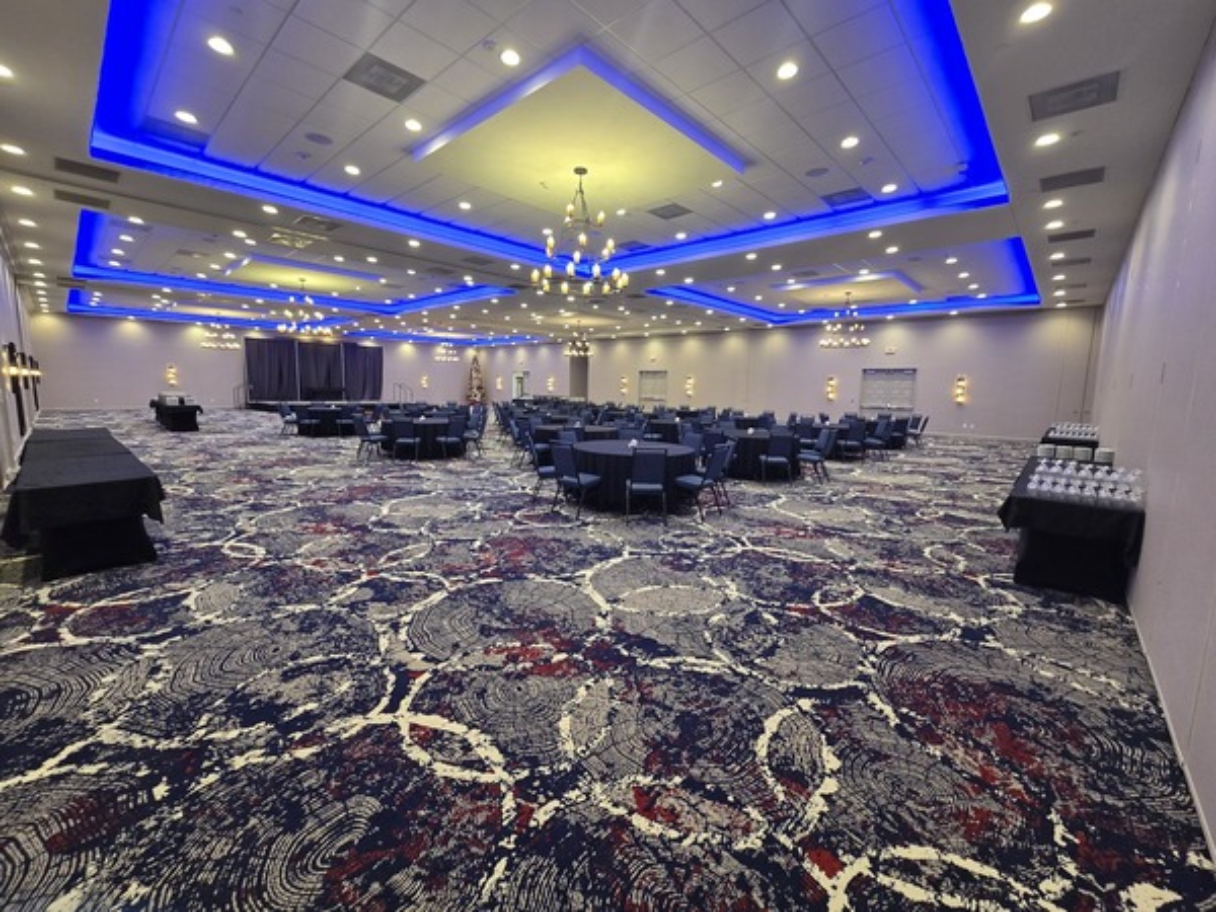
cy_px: 456
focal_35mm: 13
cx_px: 608
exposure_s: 1/60
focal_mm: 2.2
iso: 160
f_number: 2.2
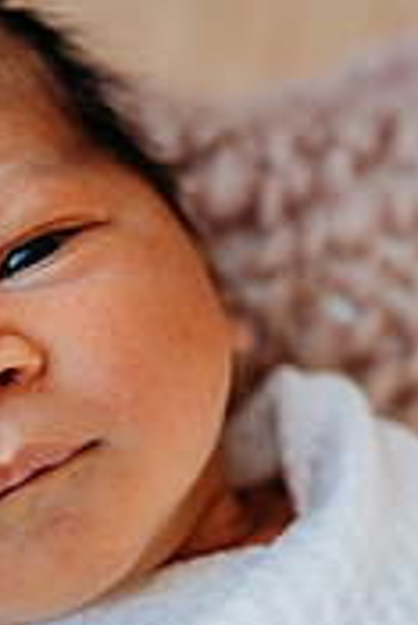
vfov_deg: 16.9
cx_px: -11
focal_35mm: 121
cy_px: 396
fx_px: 2103
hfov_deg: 11.2
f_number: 3.5
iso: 500
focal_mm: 47
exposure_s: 1/250
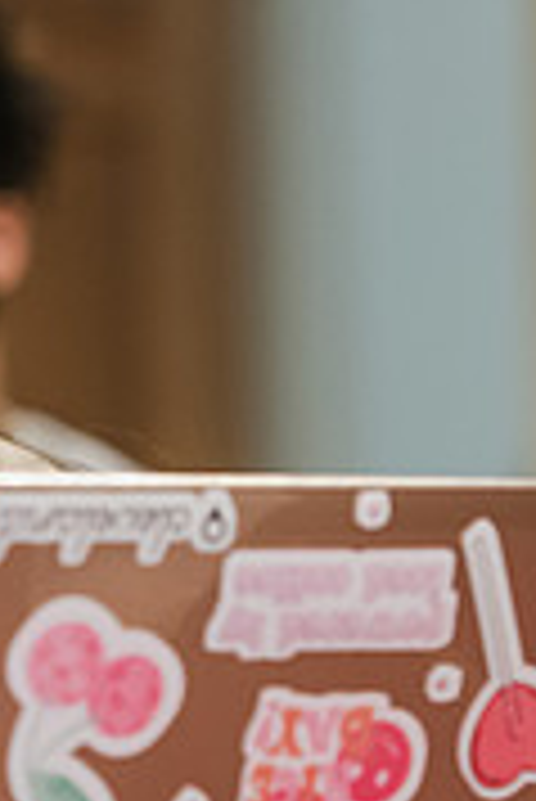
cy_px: 430
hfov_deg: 3.6
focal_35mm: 378
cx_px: -266
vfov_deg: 5.4
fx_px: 8425
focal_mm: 116
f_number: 3.2
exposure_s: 1/200
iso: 1600
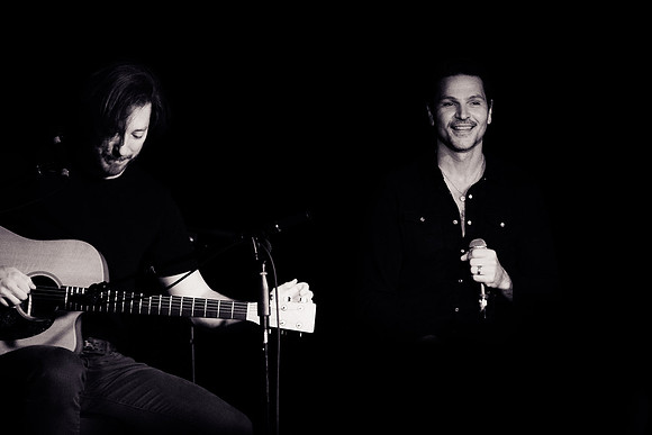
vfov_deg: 10.1
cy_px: 181
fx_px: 2452
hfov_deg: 15.1
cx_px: 419
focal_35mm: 135
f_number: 3.5
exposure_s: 1/640
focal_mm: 105
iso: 2500
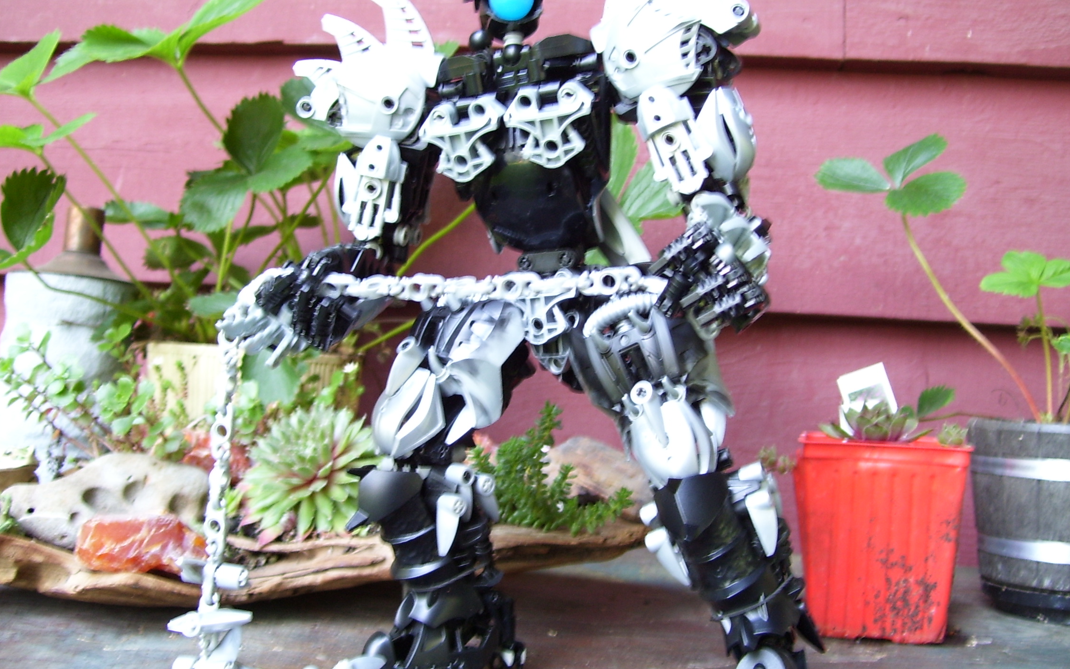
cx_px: 528
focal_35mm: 39
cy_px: 335
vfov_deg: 32.8
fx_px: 1137
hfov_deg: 50.4
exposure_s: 1/30
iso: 80
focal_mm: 6
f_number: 2.7
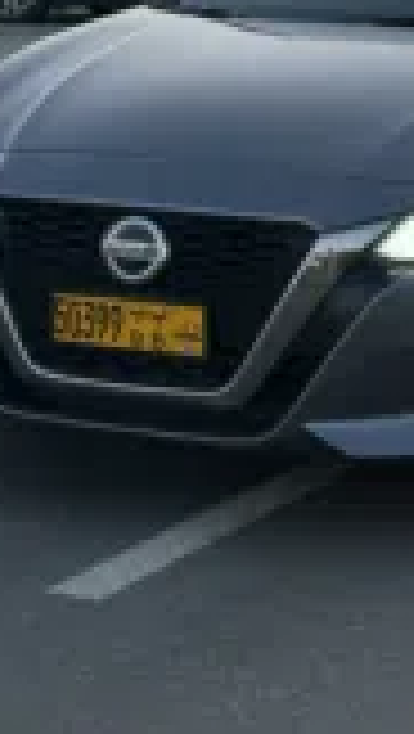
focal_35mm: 128
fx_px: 2492
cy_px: -18
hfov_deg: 9.4
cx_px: 410
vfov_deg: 16.4
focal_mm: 6.86
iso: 64
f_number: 1.78
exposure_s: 1/894
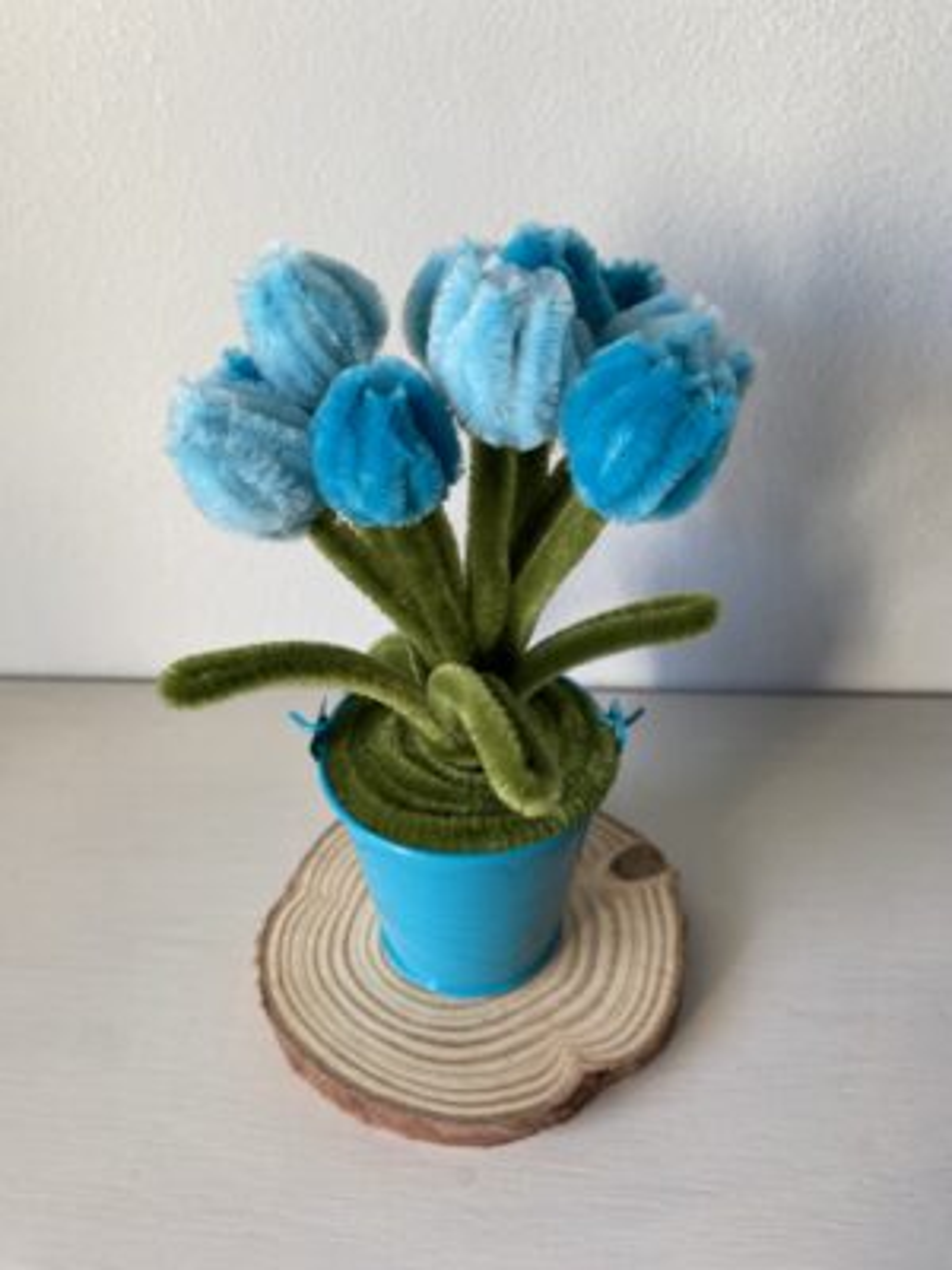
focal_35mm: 26
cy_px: 635
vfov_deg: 67.3
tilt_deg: -33.5
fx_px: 953
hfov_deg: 53.1
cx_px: 476
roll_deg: +2.1
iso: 125
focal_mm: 4.25
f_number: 1.8
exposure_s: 1/106
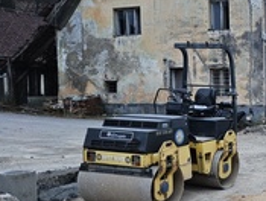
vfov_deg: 24.8
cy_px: 136
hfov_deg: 29.2
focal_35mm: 59
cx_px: 298
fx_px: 454
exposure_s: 1/100
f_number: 1.8
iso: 100
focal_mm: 5.4
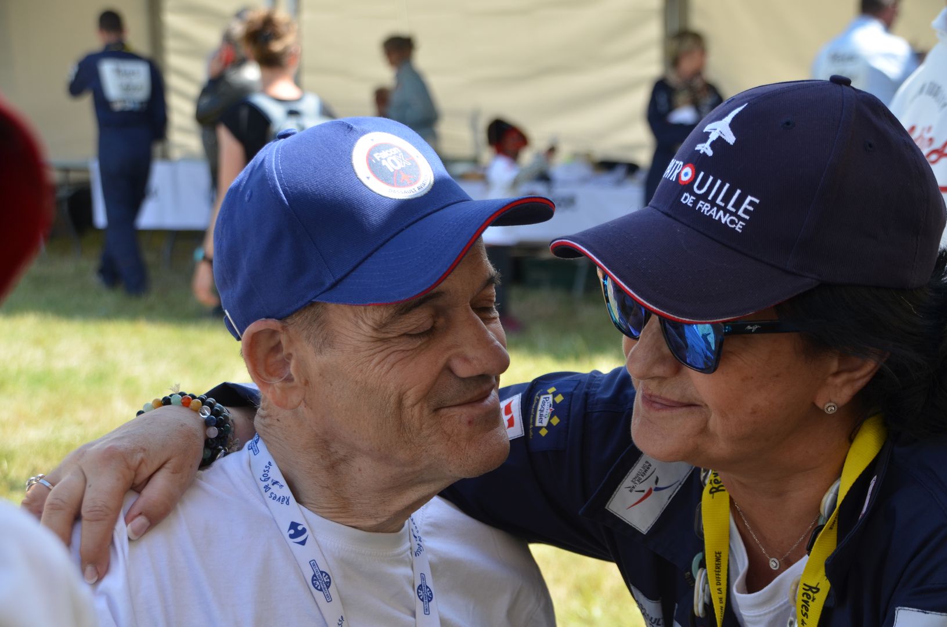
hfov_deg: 22.7
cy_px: 314
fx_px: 2362
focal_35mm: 90
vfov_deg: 15.1
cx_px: 474
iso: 280
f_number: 5.6
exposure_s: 1/500
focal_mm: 60
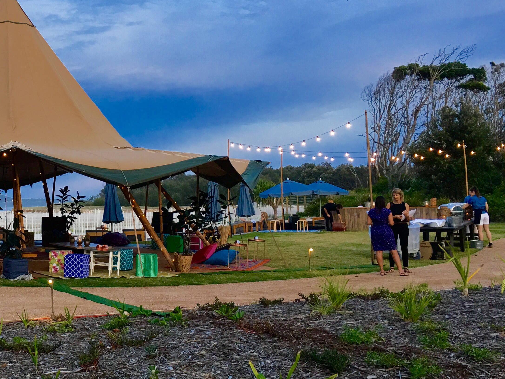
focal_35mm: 54
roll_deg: +1.3
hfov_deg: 34.0
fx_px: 788
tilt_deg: +3.5
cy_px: 176
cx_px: 70
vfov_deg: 27.0
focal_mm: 4.15
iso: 25
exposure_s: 1/33
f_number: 2.2
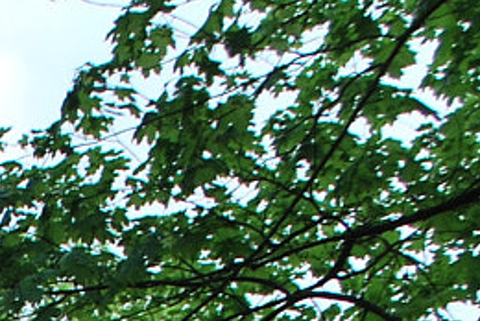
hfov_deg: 11.4
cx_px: -397
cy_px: 883
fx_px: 2216
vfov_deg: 7.5
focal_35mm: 166
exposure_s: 1/160
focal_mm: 18
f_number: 5.6
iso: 100
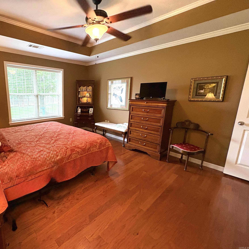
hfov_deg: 80.6
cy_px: 121
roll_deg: -0.2
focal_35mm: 17
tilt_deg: -10.4
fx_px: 138
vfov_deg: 83.9
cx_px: 79
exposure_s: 1/60
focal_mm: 2.22
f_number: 2.2
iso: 320
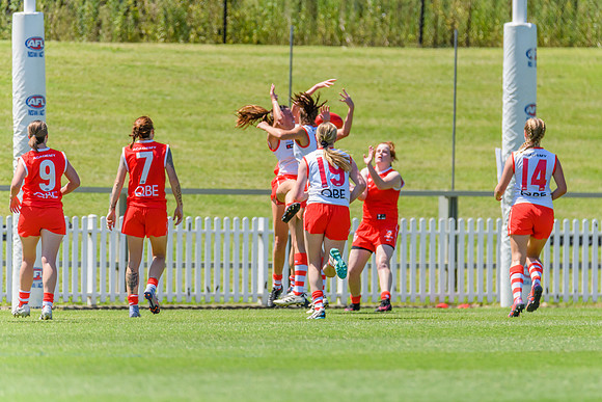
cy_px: 168
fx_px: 9898
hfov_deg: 3.5
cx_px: 350
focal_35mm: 592
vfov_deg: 2.3
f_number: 6.3
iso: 800
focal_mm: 460
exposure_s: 1/2000
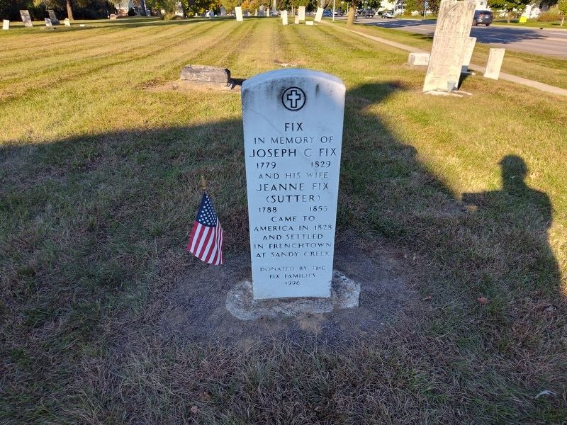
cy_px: 212
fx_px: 377
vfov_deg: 58.9
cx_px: 284
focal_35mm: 23
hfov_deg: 73.9
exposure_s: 1/612
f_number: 1.8
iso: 100
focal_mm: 5.56
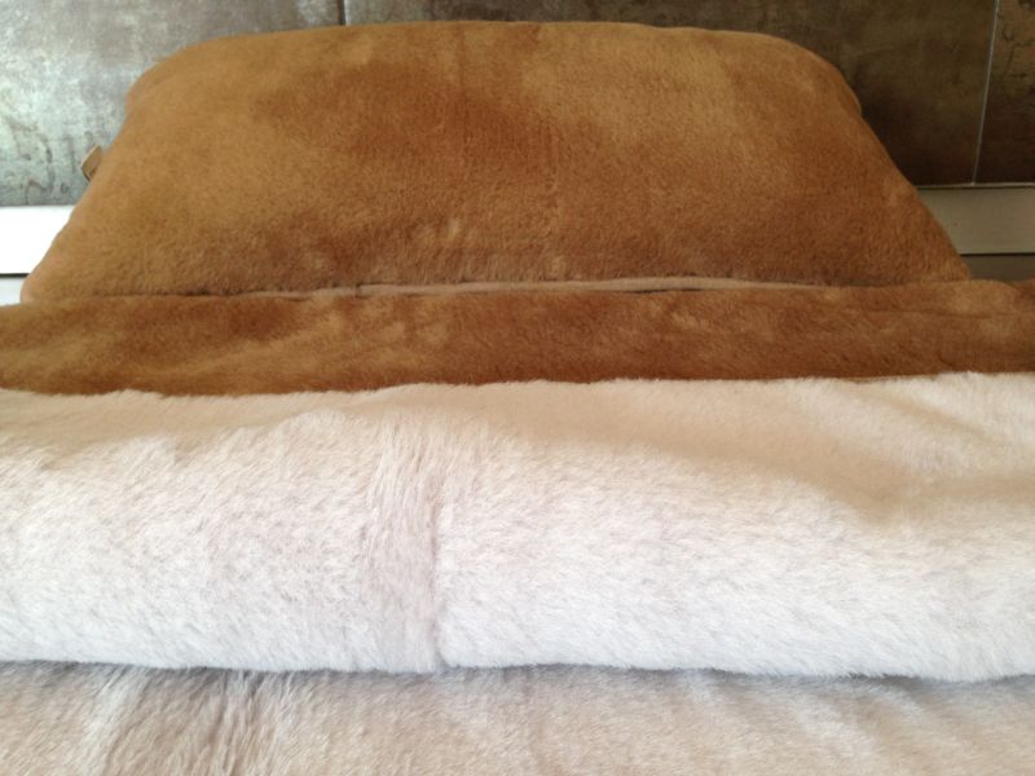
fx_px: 987
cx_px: 518
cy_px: 388
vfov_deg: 42.9
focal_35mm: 33
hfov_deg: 55.4
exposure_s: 1/30
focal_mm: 4.12
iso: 50
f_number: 2.4
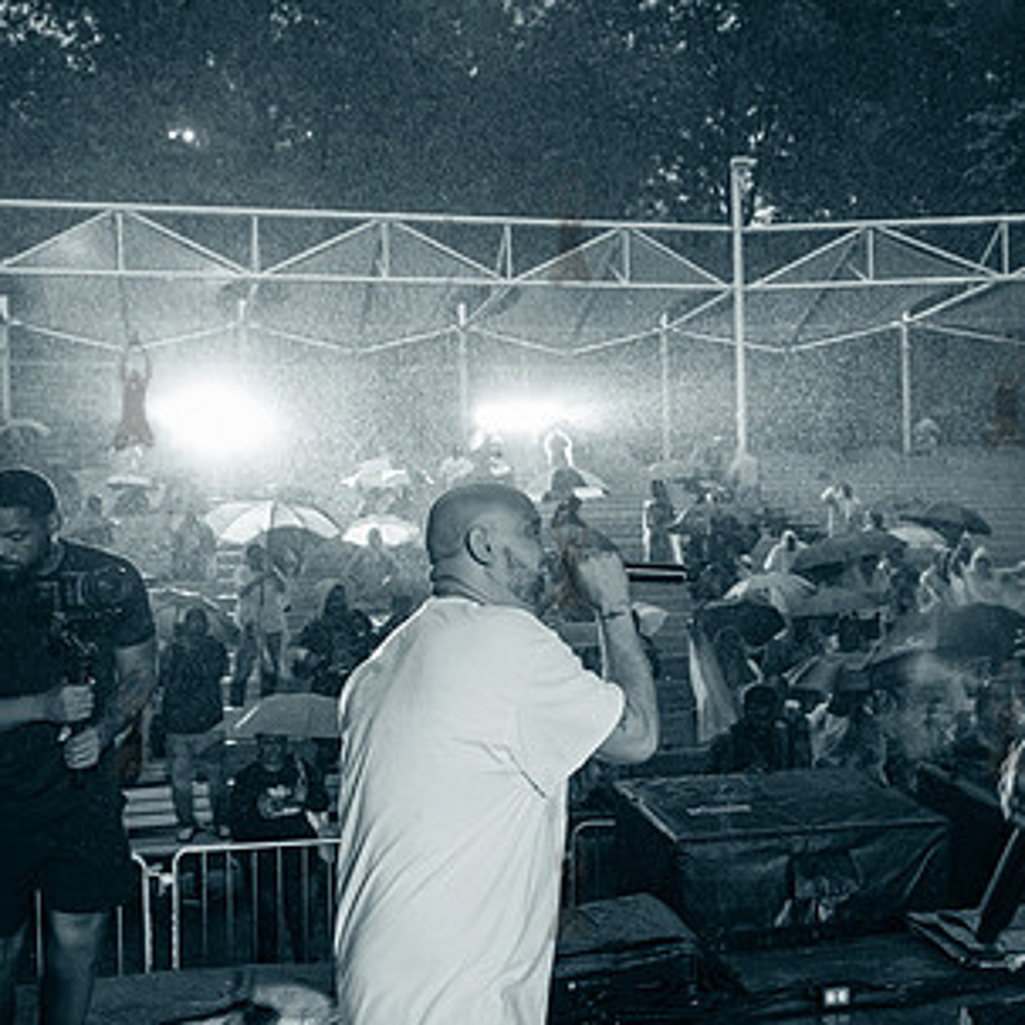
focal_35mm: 39
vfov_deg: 42.8
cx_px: 568
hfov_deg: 42.8
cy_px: 553
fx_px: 1307
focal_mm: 24
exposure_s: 1/200
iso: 6400
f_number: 5.6
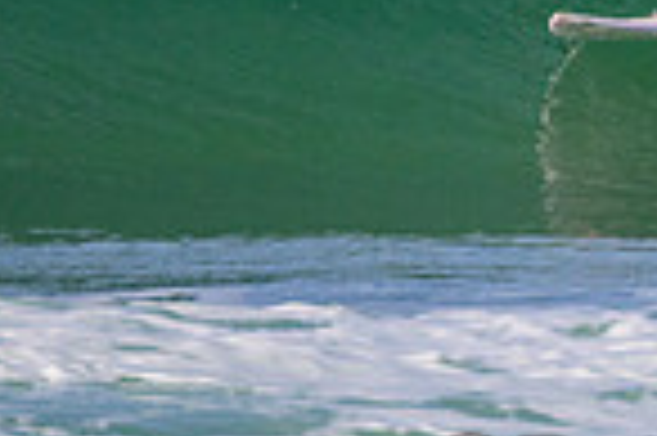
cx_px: 778
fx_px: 58006
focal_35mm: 3182
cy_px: -272
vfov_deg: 0.4
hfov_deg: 0.6
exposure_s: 1/2000
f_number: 11
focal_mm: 800
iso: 1400
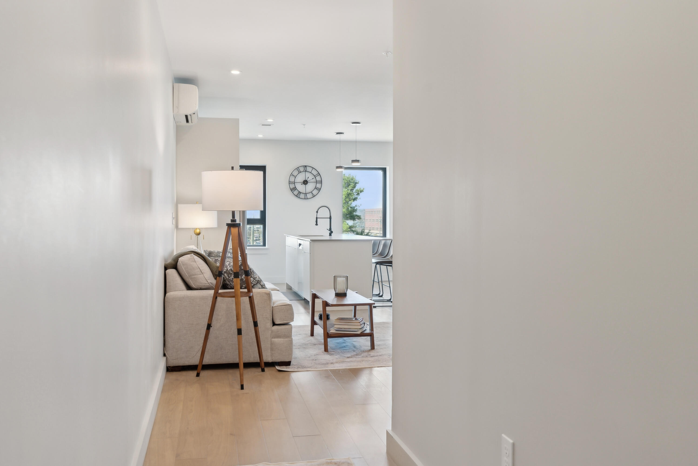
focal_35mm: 33
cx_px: 349
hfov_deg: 57.2
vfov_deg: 40.0
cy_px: 233
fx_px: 640
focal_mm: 33
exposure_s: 1/30
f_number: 7.1
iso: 640
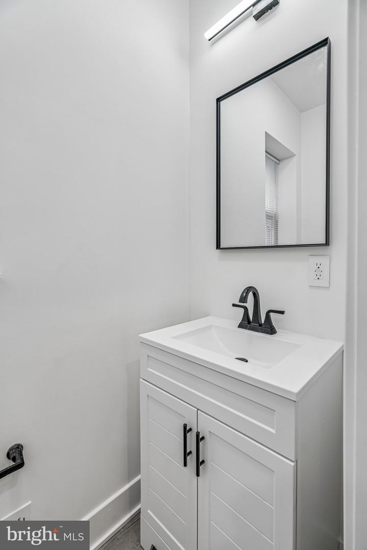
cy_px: 275
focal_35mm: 16
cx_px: 184
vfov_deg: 96.7
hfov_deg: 73.7
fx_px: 245
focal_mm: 16
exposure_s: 1/30
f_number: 4.5
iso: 200
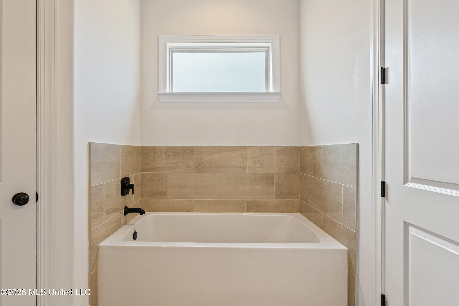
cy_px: 153
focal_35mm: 16
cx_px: 230
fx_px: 204
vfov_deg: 73.8
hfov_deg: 96.7
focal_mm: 16
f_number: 9
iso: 800
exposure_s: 1/13
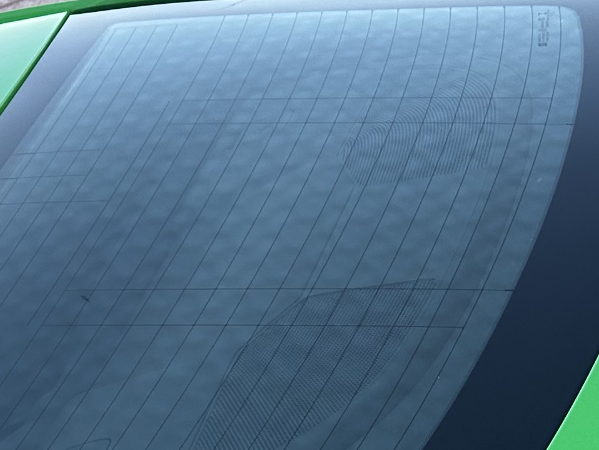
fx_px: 1748
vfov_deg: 13.1
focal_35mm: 101
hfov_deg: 18.6
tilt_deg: -34.5
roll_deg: +32.4
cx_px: -86
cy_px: 834
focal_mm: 6.86
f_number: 1.78
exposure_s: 1/317
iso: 80
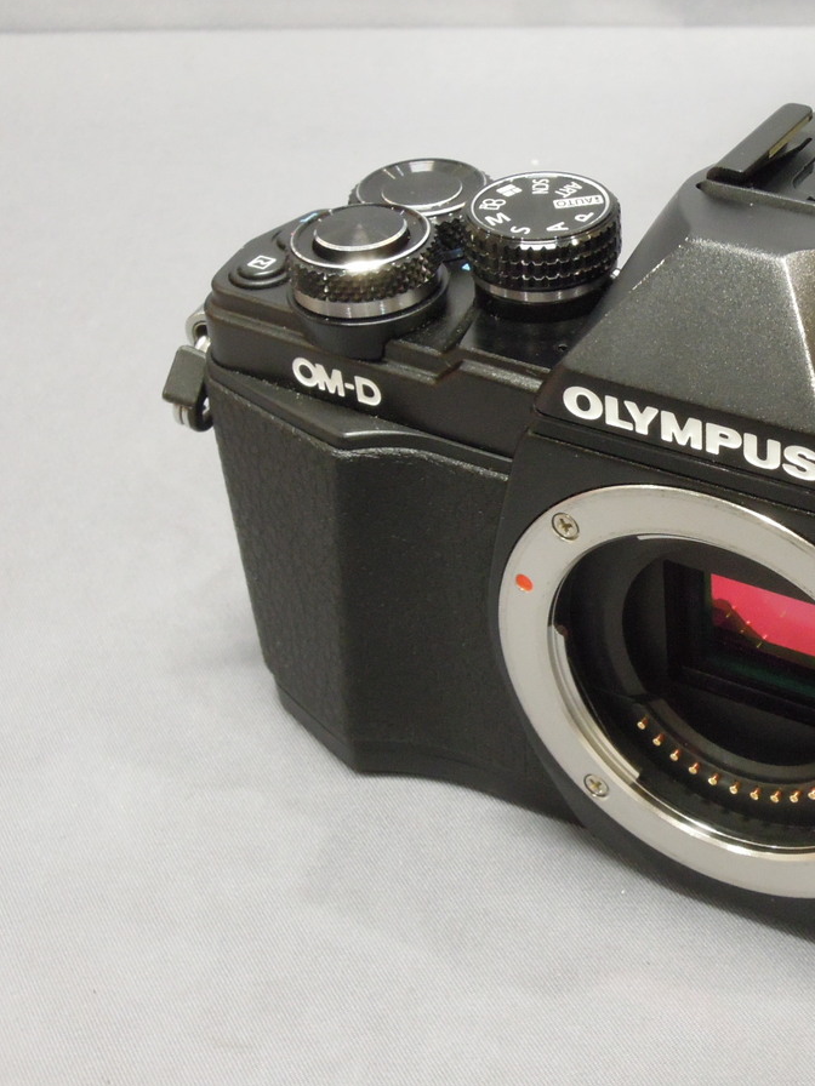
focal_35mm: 67
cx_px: 708
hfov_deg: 21.5
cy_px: 542
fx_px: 2103
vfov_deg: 29.0
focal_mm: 9
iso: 800
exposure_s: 1/13
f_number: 6.6
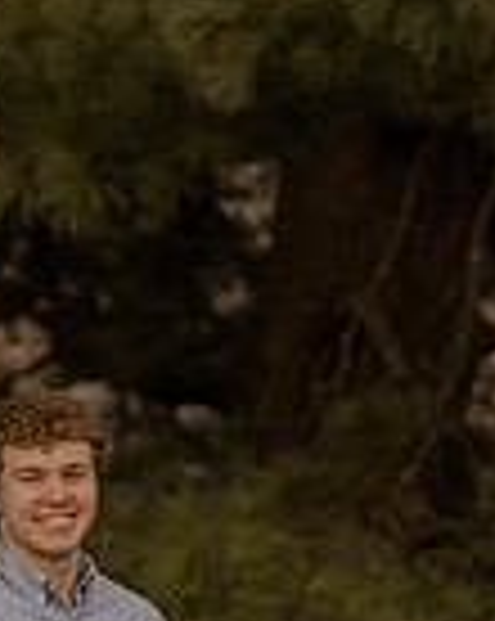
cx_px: 176
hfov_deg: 4.0
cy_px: 698
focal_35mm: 390
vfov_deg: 5.0
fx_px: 7158
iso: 100
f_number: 1.4
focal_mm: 85
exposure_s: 1/1250
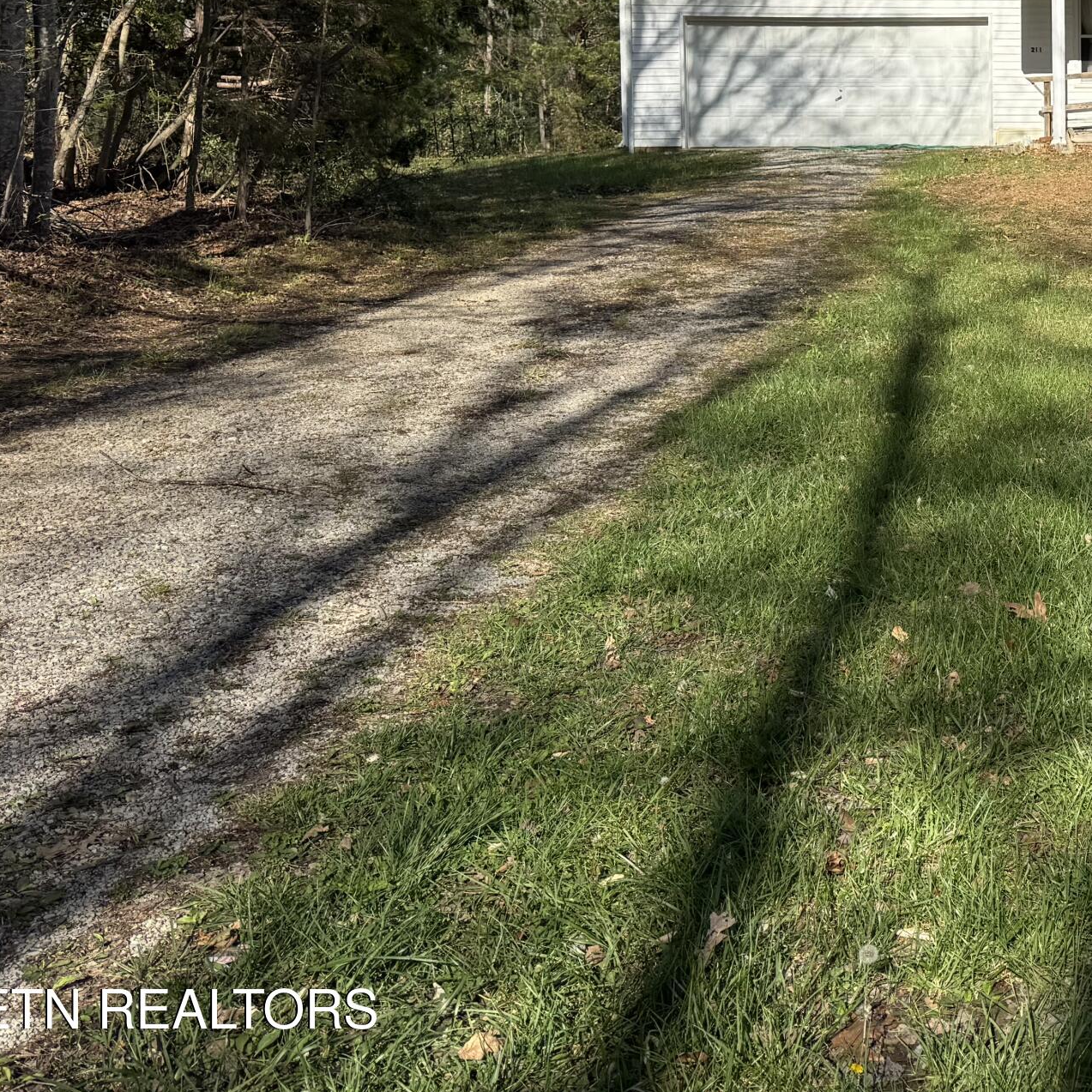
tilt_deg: -2.4
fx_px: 1785
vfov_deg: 32.5
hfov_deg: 29.9
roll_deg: -0.4
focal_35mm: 50
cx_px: 1257
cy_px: 133
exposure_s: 1/3413
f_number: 1.78
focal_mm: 6.76
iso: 80
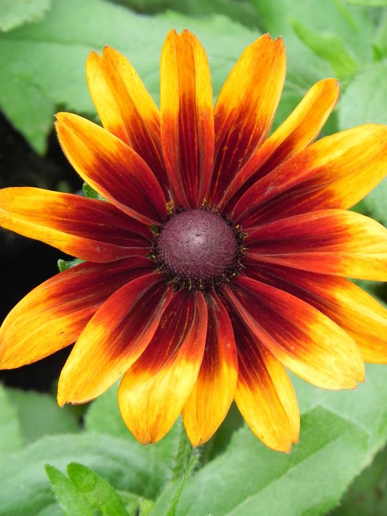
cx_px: 194
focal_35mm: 247
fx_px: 3682
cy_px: 258
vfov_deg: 8.0
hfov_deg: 6.0
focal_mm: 44
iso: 160
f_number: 5
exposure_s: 1/100
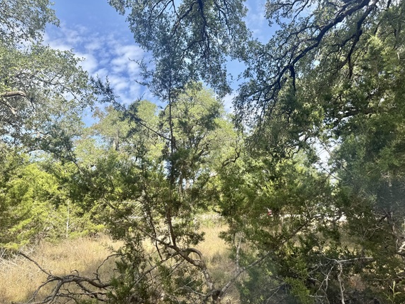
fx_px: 316
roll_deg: +0.5
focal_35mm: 27
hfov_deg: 65.3
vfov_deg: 51.4
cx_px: 215
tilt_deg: +10.5
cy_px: 155
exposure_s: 1/1337
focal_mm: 6.76
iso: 80
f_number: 1.78
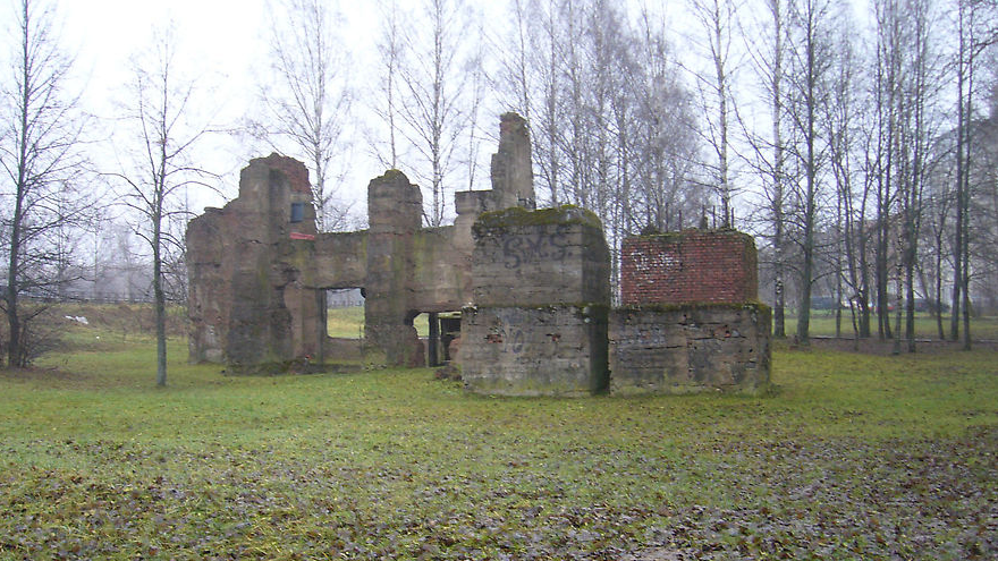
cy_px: 327
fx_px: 1032
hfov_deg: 51.6
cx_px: 489
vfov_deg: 30.4
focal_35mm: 39
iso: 100
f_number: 2.8
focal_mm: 5.8
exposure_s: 1/20
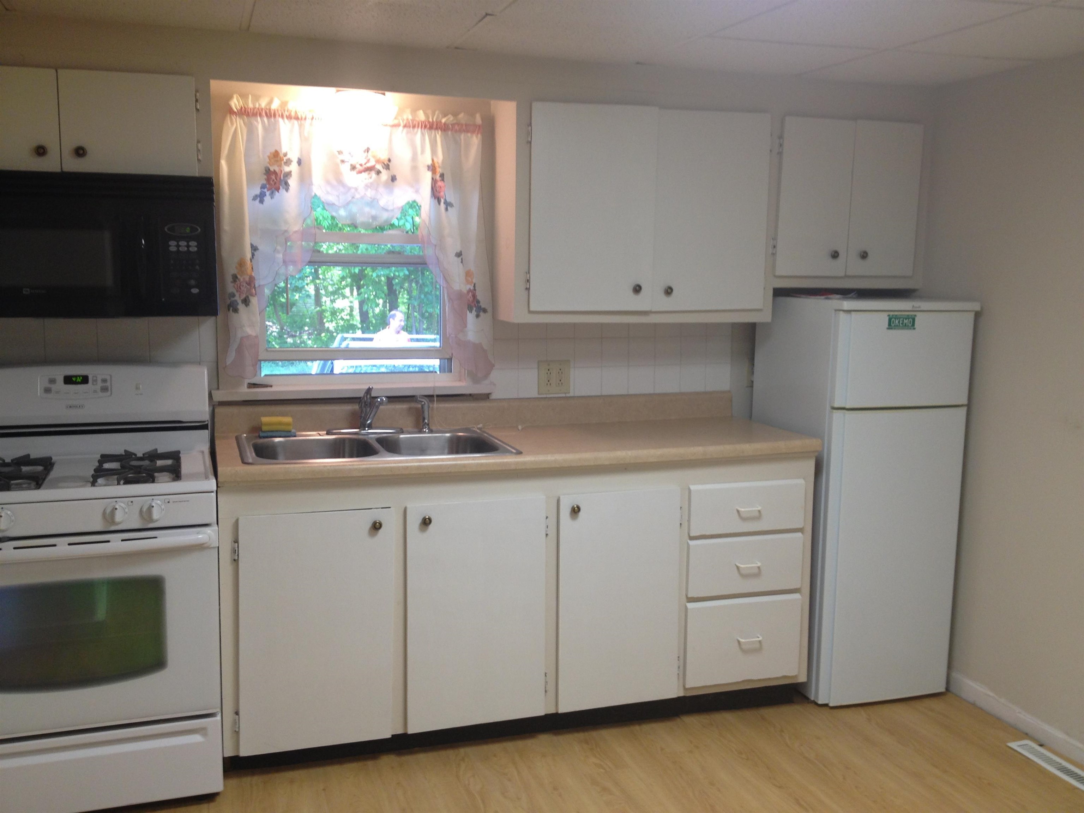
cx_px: 542
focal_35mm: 35
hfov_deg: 52.6
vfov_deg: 40.7
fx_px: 1096
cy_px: 406
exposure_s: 1/20
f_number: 2.4
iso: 64
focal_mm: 4.28
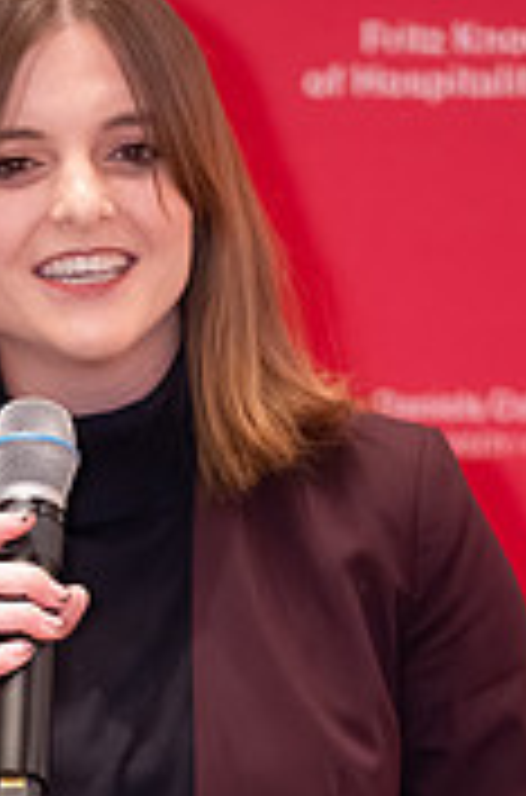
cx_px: 133
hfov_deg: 2.7
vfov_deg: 4.1
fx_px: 11221
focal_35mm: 509
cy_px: 706
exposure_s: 1/80
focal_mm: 200
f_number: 2.8
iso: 8000
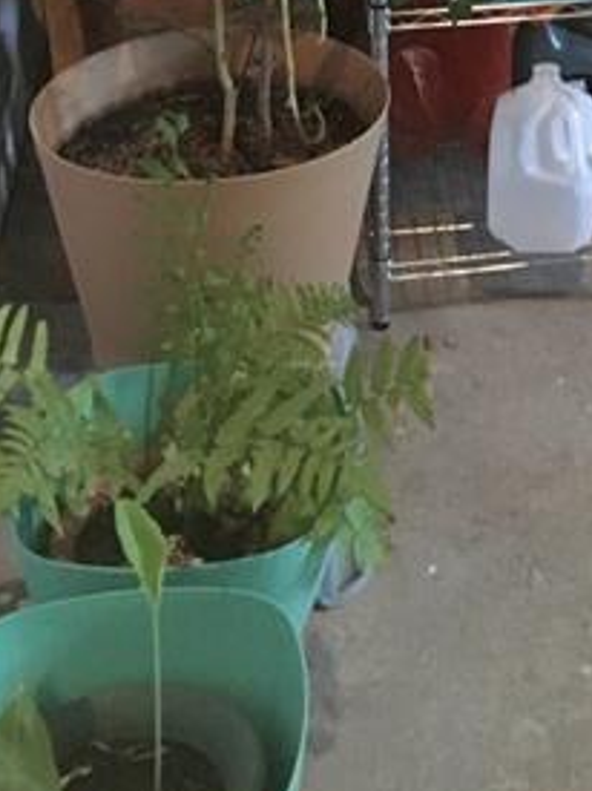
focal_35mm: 81
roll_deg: -1.1
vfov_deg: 21.5
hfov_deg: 17.2
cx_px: 759
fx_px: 1848
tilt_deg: -16.0
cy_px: -270
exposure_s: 1/15
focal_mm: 4.15
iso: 500
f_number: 2.2
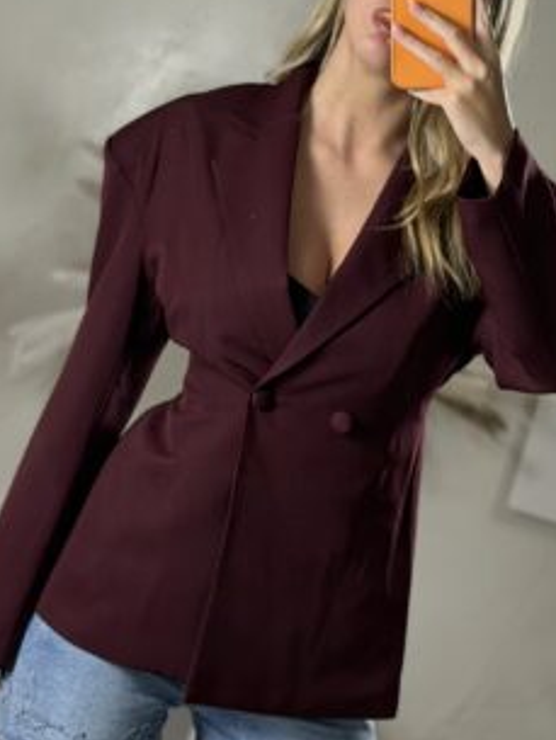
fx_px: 1348
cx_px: 262
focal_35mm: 63
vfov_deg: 30.7
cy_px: 335
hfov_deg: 23.3
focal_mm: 6.76
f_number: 1.78
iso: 64
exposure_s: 1/50
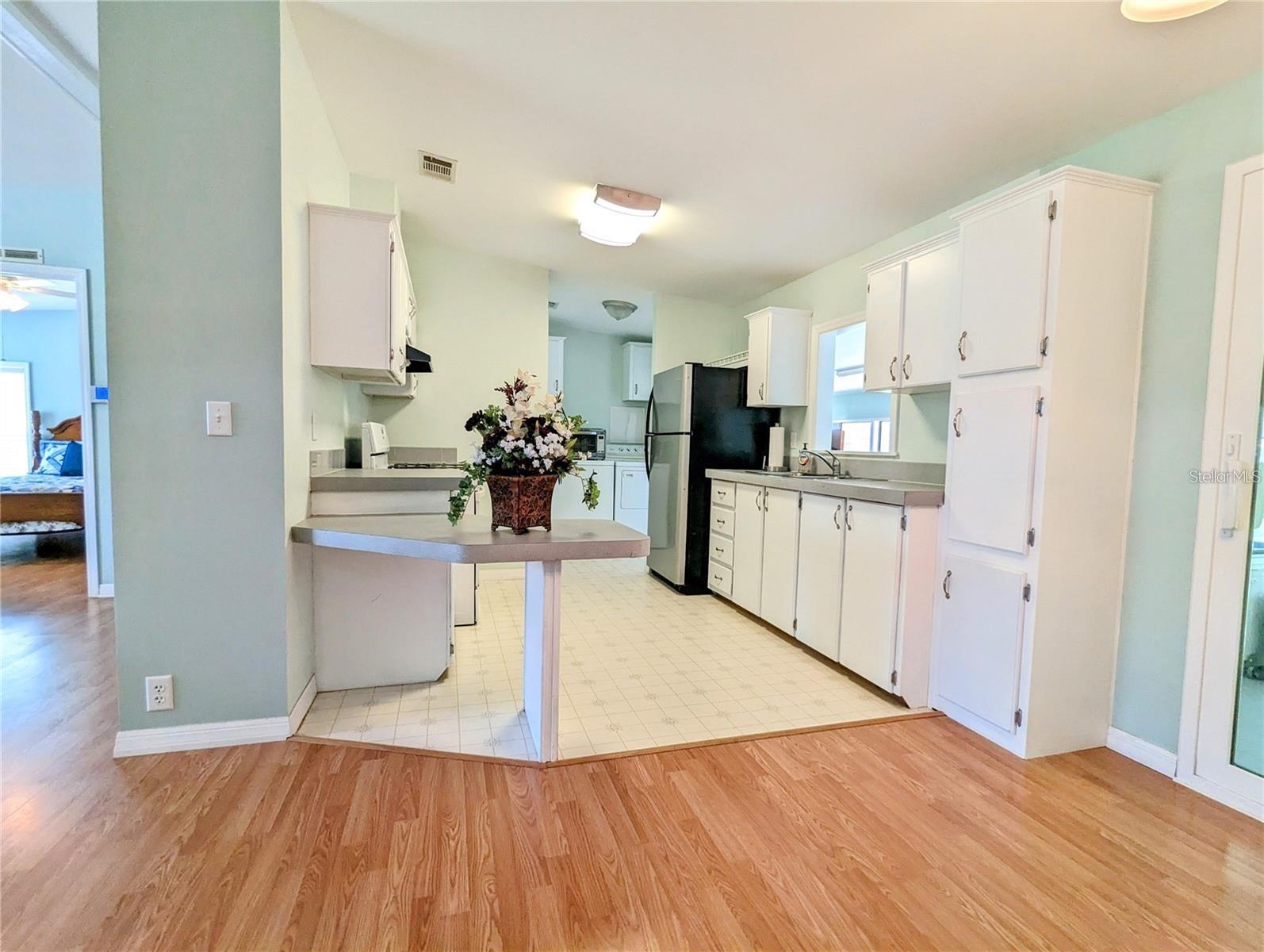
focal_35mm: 16
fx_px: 585
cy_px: 476
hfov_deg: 94.4
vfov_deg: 78.2
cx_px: 632
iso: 223
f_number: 2.2
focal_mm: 2.35
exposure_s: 1/120
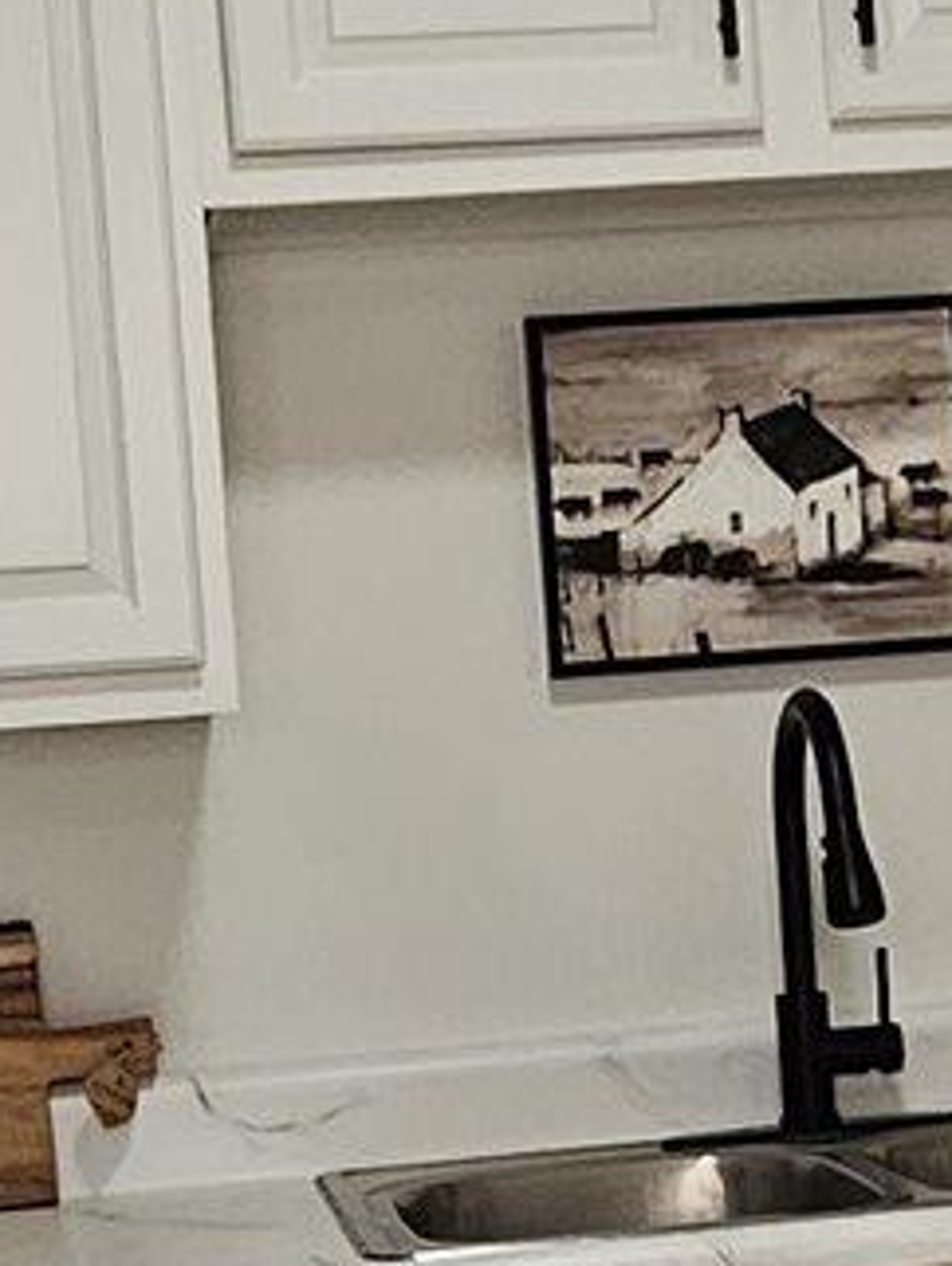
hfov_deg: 15.8
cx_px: 775
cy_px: 983
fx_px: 3406
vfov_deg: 20.9
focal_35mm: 93
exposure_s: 1/60
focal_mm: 2.2
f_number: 2.2
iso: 80
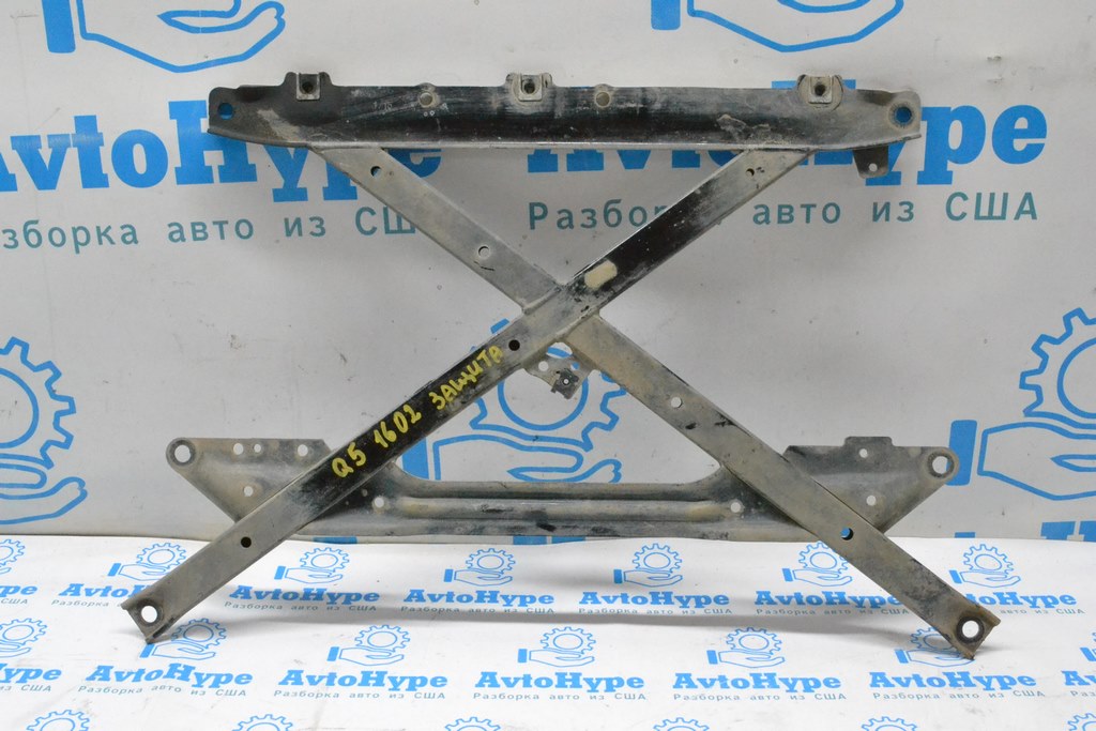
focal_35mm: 39
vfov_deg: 34.2
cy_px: 366
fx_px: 1187
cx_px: 548
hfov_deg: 49.5
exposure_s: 1/100
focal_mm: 26
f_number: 13
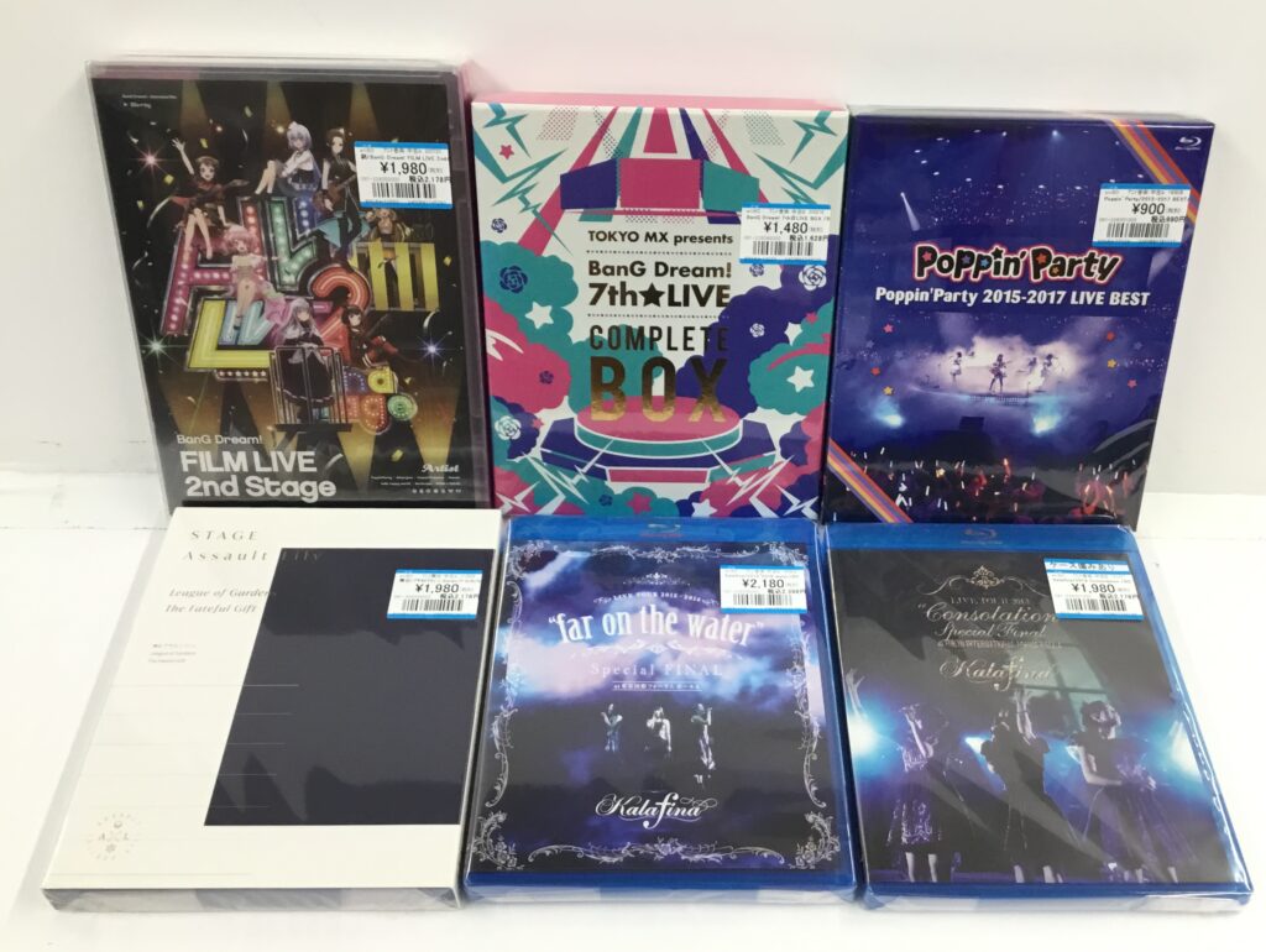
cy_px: 476
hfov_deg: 58.3
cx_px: 633
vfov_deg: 45.5
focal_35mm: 31
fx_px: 1135
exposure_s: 1/30
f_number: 2.4
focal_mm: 3.3
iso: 40
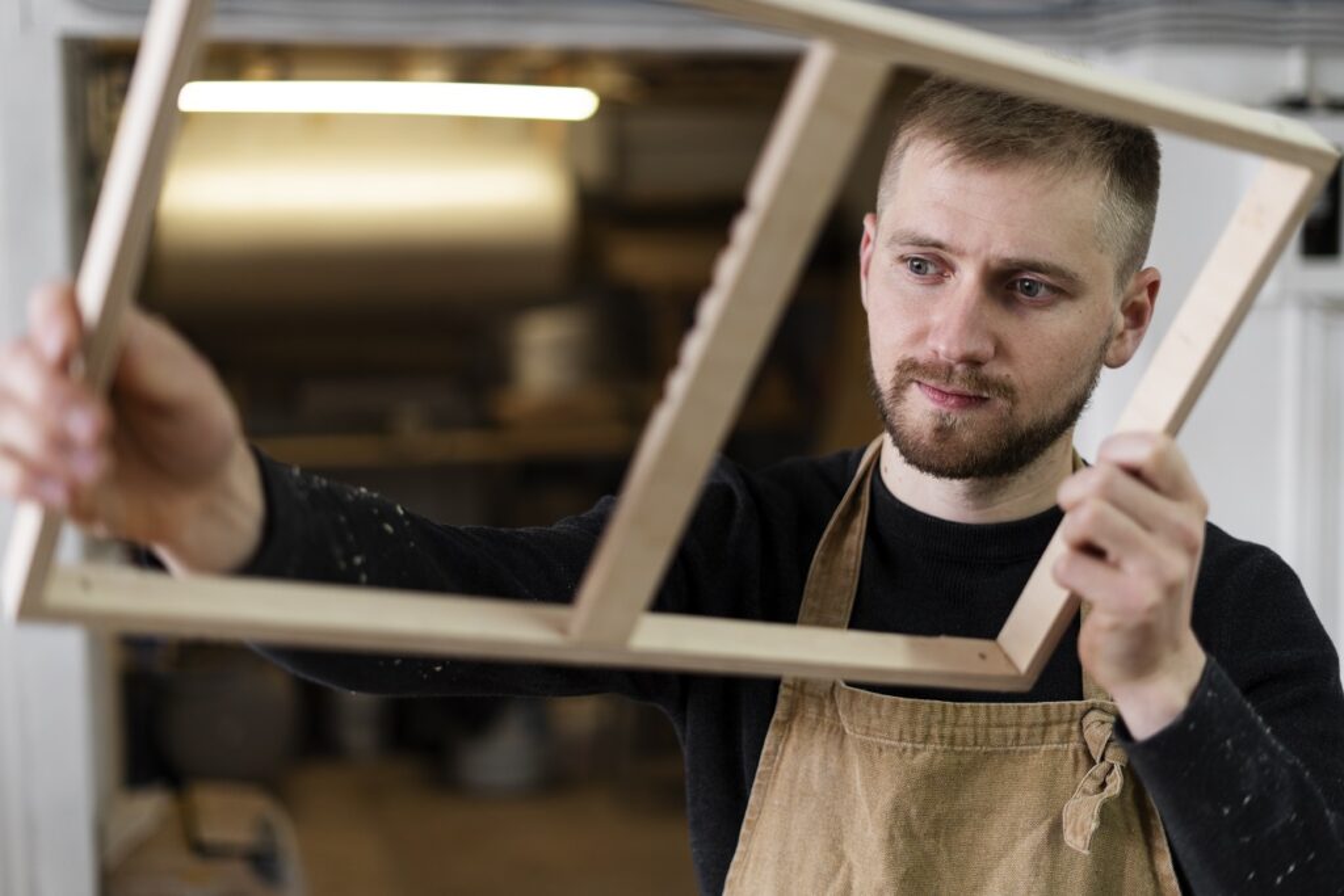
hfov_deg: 39.6
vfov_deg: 27.0
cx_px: 672
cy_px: 448
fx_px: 1867
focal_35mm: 50
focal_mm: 50
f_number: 1.8
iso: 160
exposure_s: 1/200
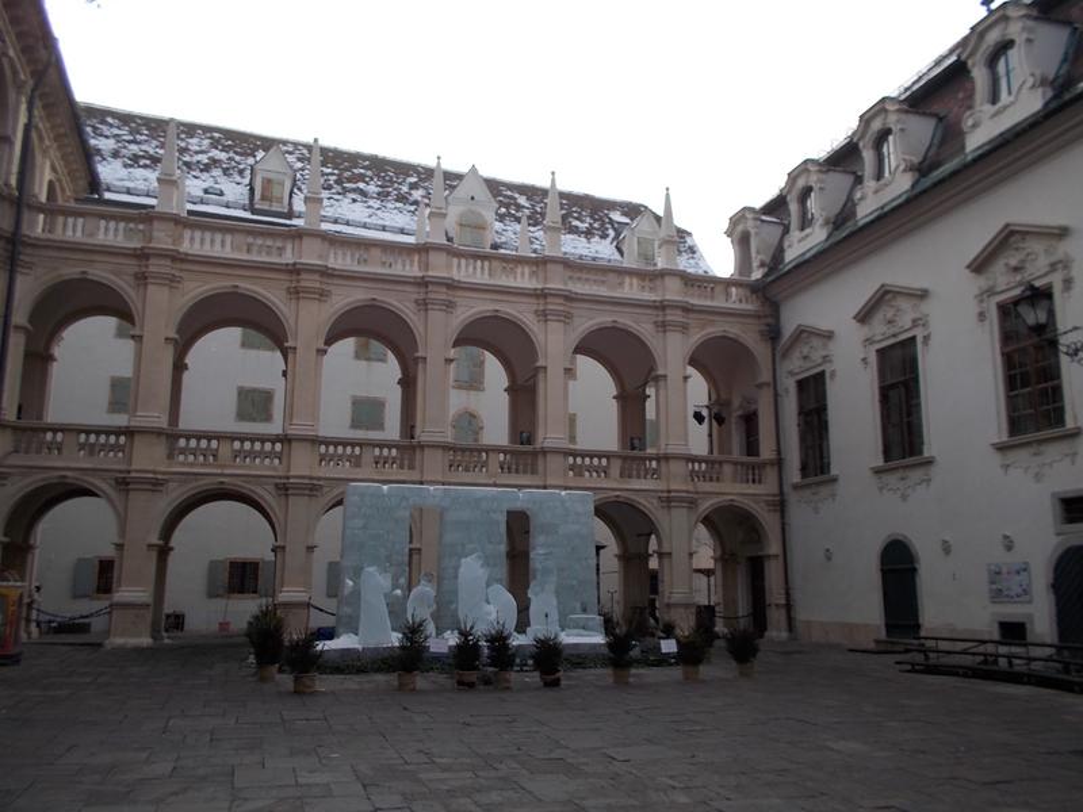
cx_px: 542
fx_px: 907
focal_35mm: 29
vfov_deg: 48.2
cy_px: 406
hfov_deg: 61.7
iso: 80
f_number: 3.3
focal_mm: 4.1
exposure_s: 1/125
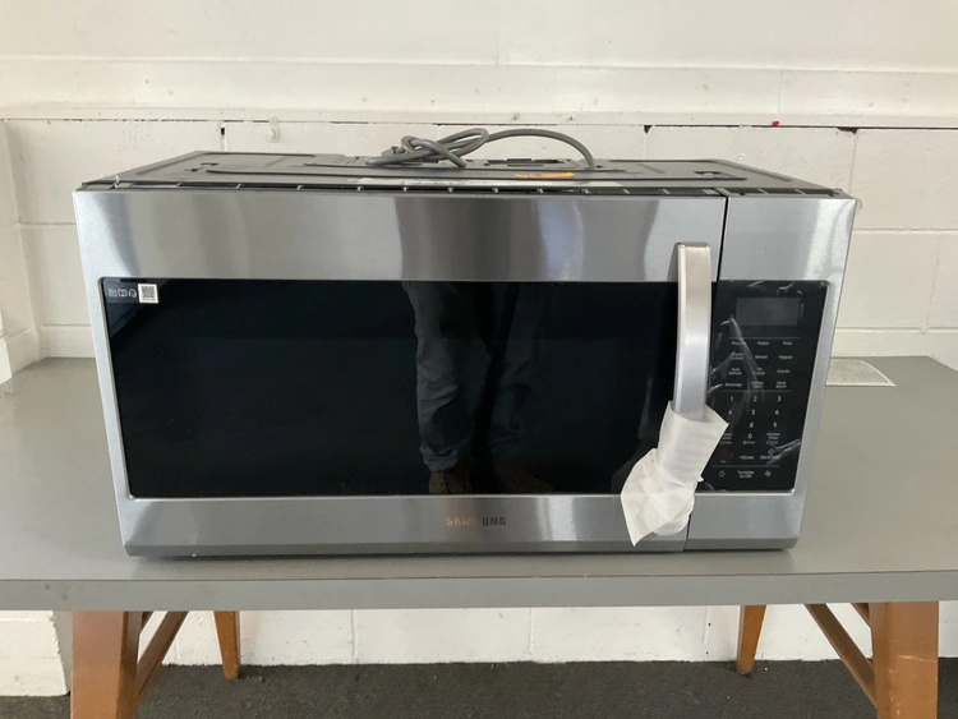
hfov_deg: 61.6
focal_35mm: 29
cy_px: 360
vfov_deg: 48.3
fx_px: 803
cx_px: 479
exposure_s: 1/60
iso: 200
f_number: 1.8
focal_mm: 3
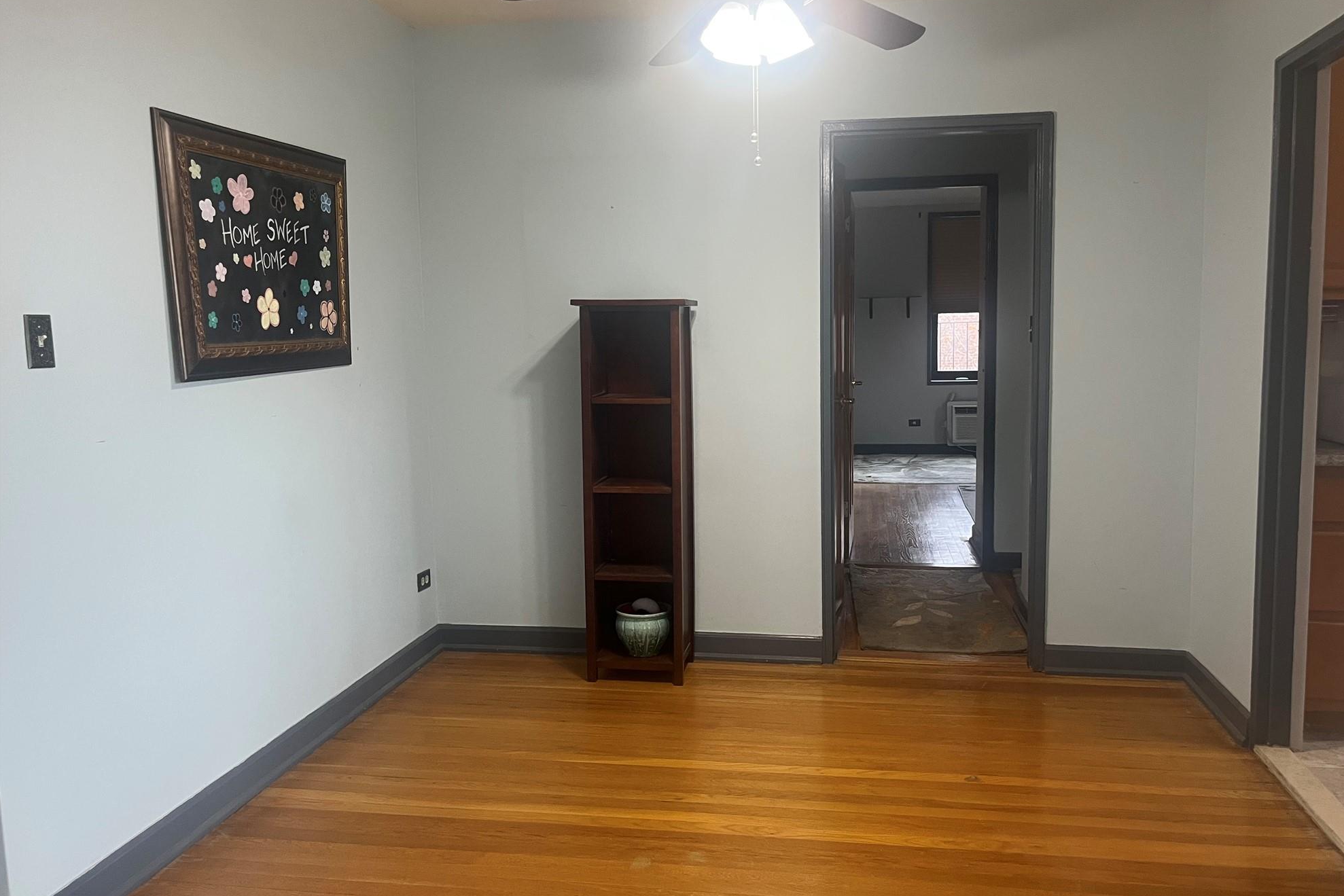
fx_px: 1045
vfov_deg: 46.4
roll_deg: +0.5
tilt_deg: -6.5
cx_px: 694
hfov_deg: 65.5
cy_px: 439
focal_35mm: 28
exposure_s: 1/98
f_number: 1.6
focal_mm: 5.1
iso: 125
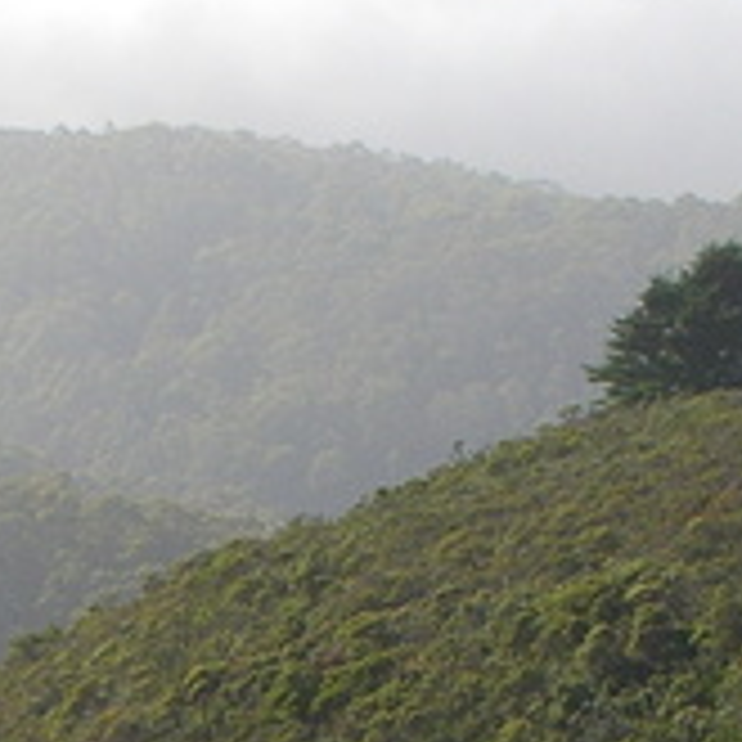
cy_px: 733
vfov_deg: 7.5
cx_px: 171
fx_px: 5675
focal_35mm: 234
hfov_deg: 7.5
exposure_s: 1/320
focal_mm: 9
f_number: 5.2
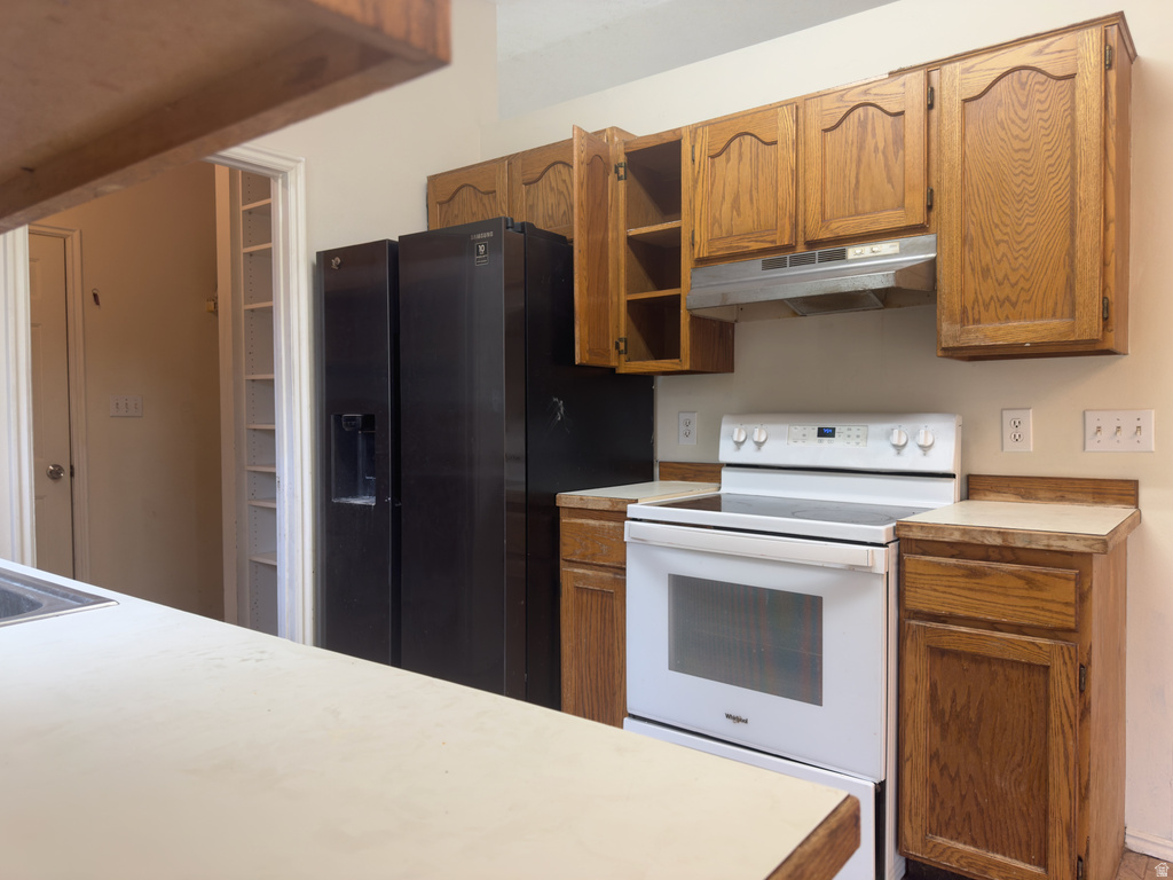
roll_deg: +0.6
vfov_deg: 56.8
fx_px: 813
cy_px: 440
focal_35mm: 24
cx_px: 586
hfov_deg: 71.6
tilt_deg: -2.0
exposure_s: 1/60
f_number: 1.78
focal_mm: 6.76
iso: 80
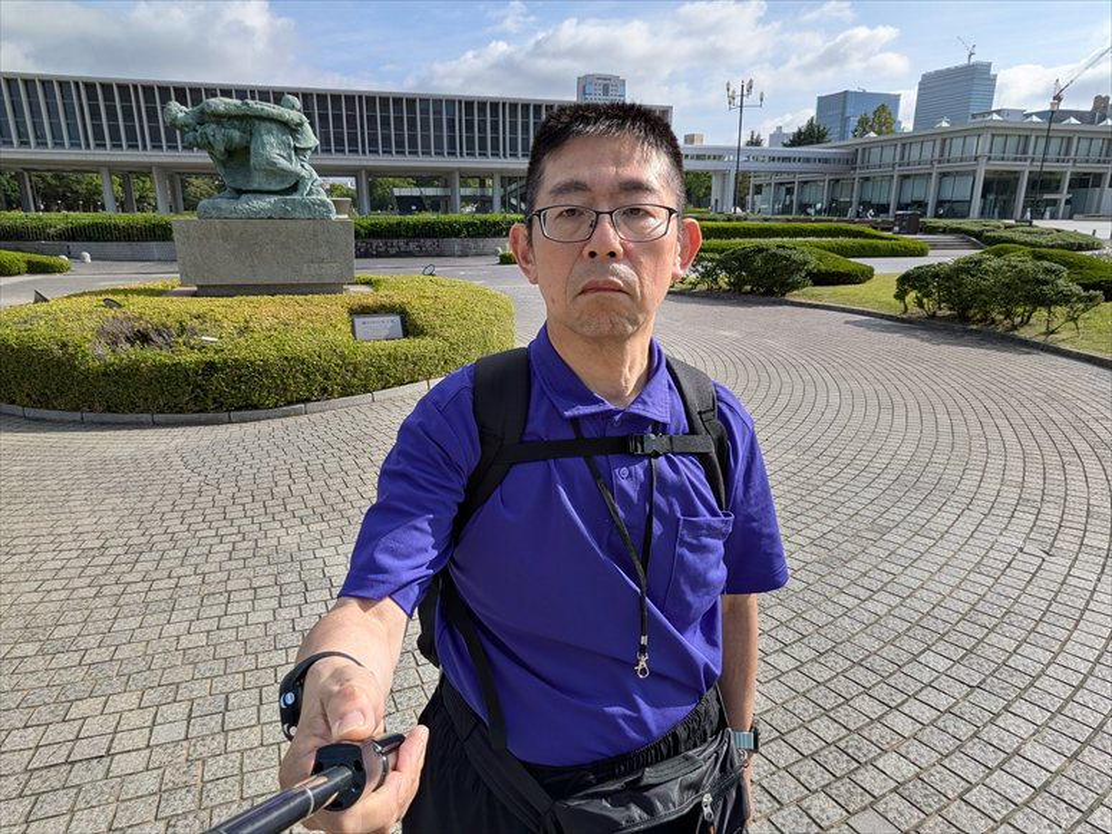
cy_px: 417
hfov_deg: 79.0
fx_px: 674
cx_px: 556
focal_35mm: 21
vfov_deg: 63.4
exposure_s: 1/1805
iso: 47
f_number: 2.2
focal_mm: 2.74
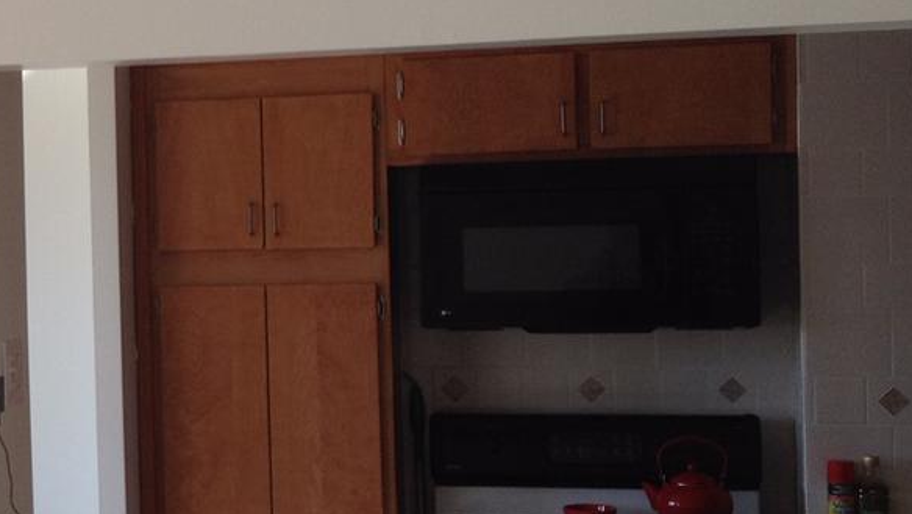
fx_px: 2274
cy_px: 239
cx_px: -145
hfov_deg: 21.3
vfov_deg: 12.9
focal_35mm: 94
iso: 50
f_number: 2.4
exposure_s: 1/213
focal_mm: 4.28
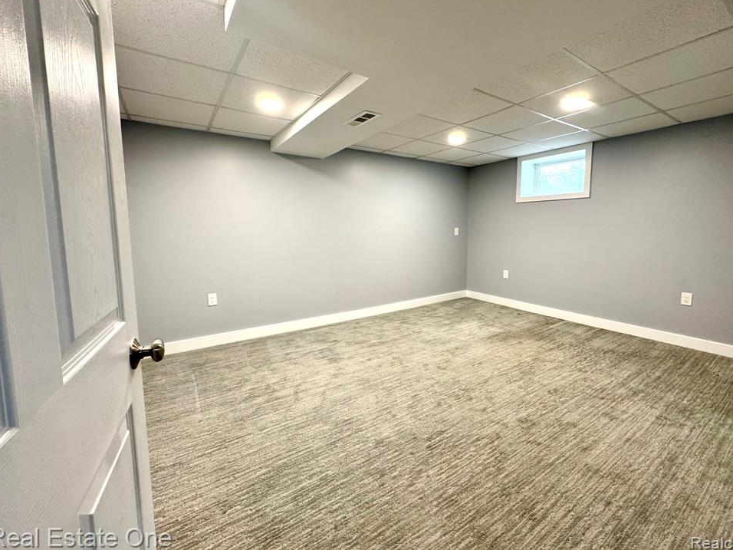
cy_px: 261
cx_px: 376
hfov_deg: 98.2
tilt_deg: -6.3
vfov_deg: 81.7
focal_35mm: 15
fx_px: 318
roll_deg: +0.2
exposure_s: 1/60
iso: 200
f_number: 2.2
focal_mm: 2.22
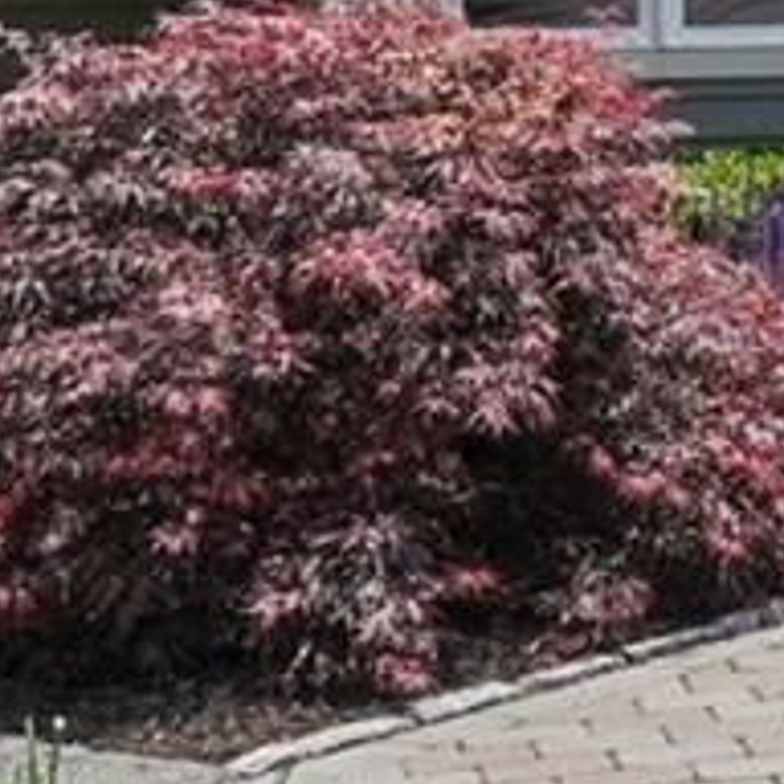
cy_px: -198
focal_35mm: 136
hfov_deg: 9.9
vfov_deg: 12.5
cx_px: 2299
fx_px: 3485
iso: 320
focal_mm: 10
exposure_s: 1/1000
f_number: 8
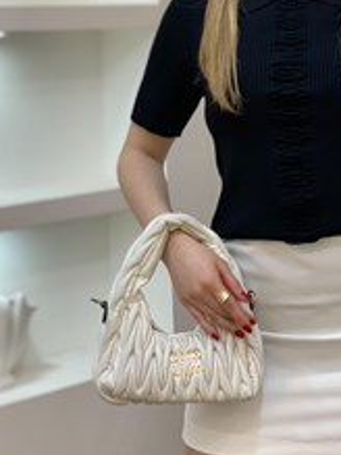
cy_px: 103
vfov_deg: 19.9
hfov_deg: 15.0
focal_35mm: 98
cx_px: 272
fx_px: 1288
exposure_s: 1/100
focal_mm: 6
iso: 80
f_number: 2
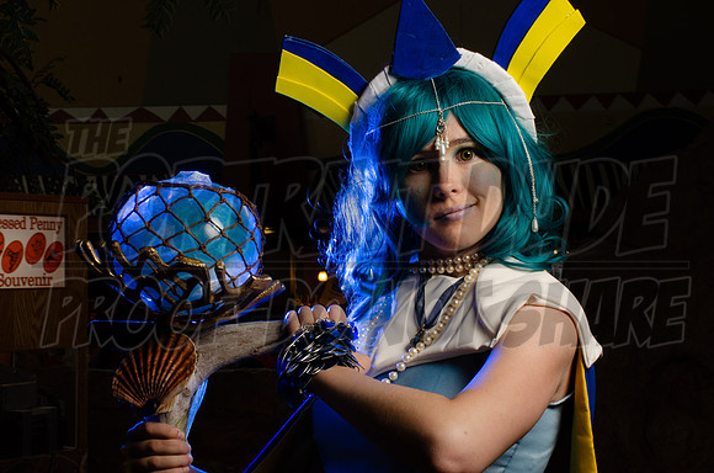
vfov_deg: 21.5
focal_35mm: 63
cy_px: 236
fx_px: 1247
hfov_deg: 32.0
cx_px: 357
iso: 200
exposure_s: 1/15
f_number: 22
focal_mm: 42
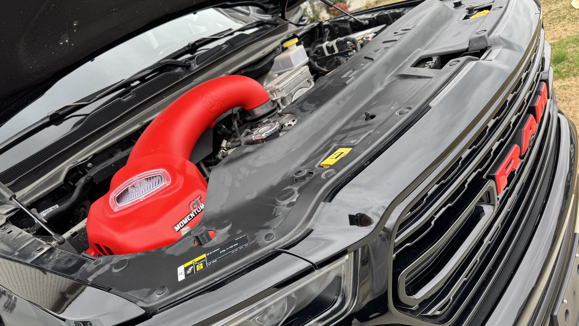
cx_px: 285
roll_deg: +26.7
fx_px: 415
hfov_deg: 69.9
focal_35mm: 27
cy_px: 171
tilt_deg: -20.3
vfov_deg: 42.9
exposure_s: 1/212
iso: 64
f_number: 1.78
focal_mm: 6.76
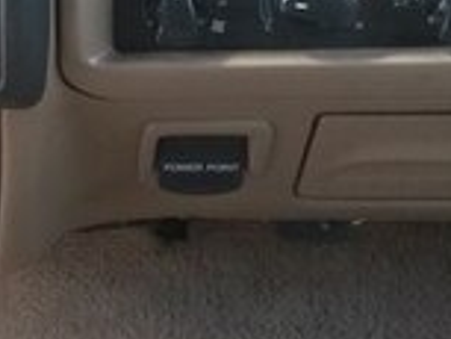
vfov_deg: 11.1
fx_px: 1747
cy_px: 105
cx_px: -330
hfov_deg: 13.4
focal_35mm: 134
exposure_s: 1/50
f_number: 2.2
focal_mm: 3.3
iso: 64
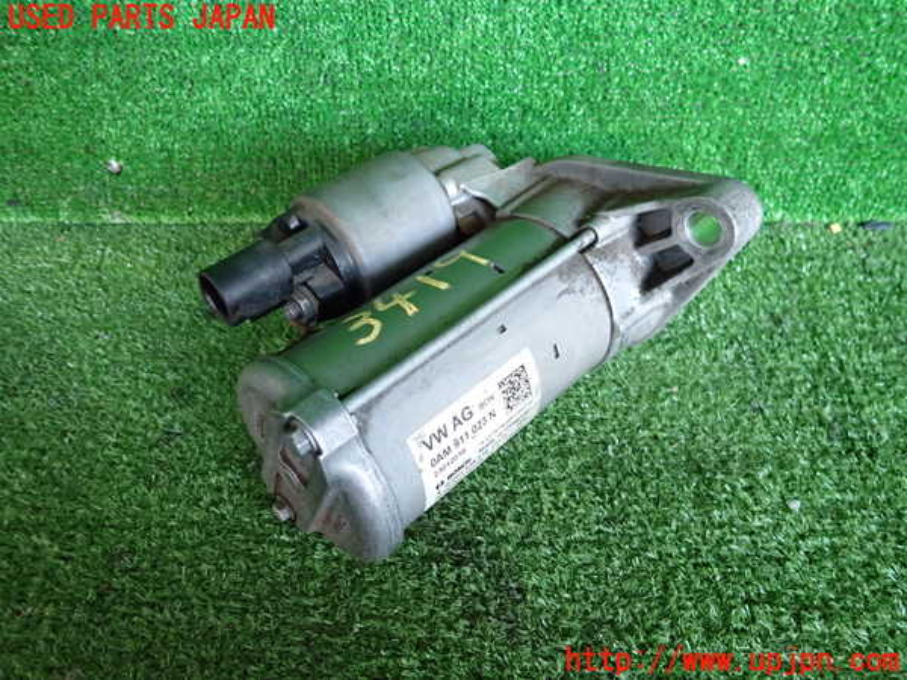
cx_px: 454
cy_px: 340
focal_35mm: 25
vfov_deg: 54.9
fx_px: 655
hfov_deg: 69.4
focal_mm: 4.5
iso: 400
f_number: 2
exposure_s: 1/30
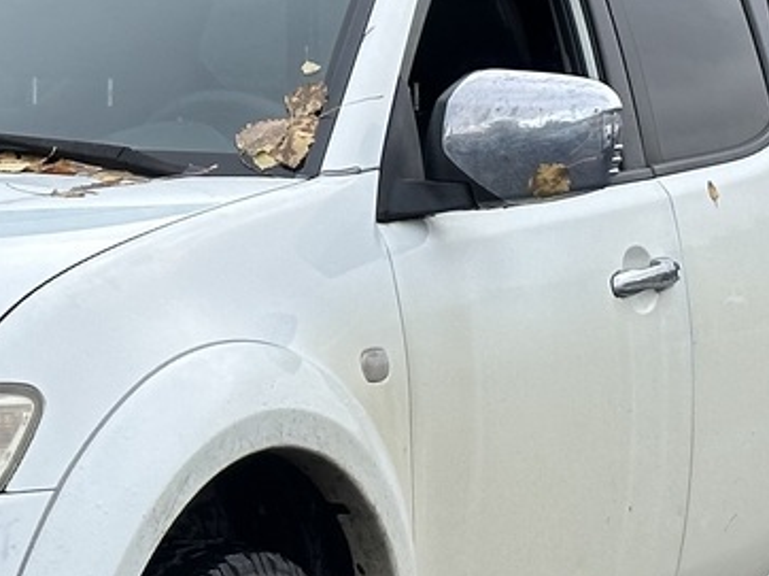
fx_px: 4240
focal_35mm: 191
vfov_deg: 7.8
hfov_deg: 10.3
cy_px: 287
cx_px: -11
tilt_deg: -1.8
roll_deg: +0.8
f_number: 1.78
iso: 64
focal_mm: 6.86
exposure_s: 1/1376
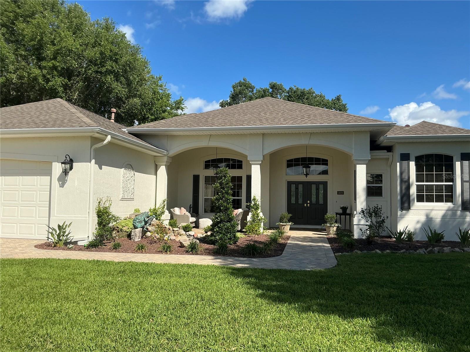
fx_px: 380
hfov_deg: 63.4
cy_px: 176
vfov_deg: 49.7
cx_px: 235
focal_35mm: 28
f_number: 1.8
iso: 25
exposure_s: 1/1730
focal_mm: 3
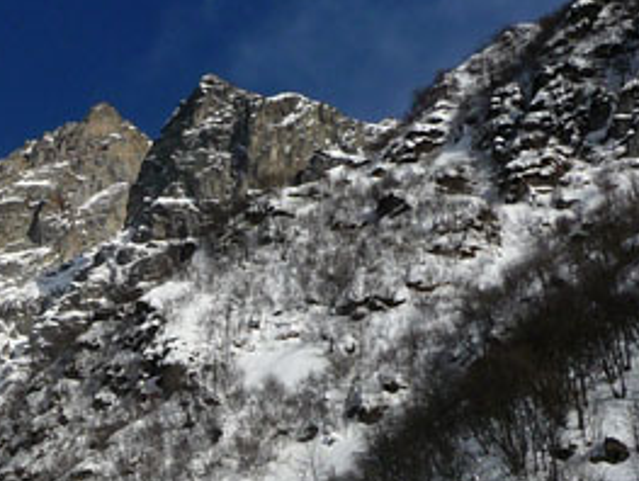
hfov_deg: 18.4
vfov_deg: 14.5
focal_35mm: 101
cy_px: 453
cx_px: -136
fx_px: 1867
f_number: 8
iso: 100
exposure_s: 1/400
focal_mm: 4.7
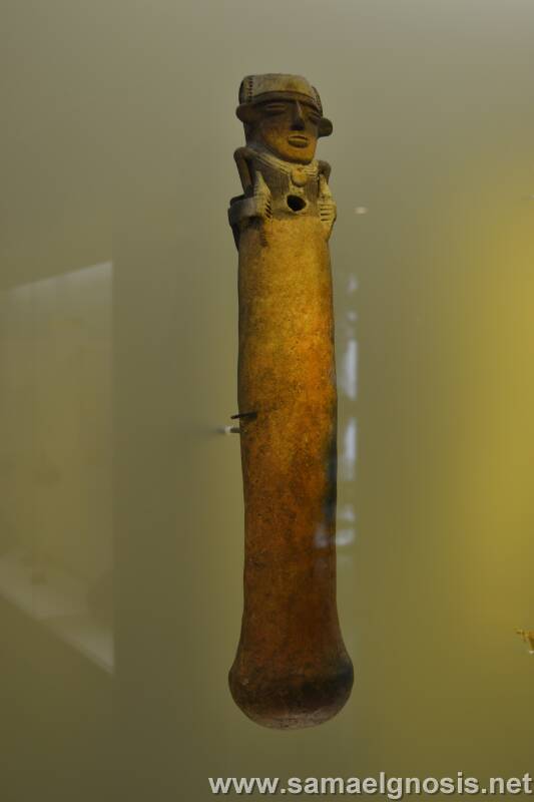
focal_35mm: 45
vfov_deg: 43.6
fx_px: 1002
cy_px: 401
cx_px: 267
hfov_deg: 29.9
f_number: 4.5
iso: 125
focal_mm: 30
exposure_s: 1/15
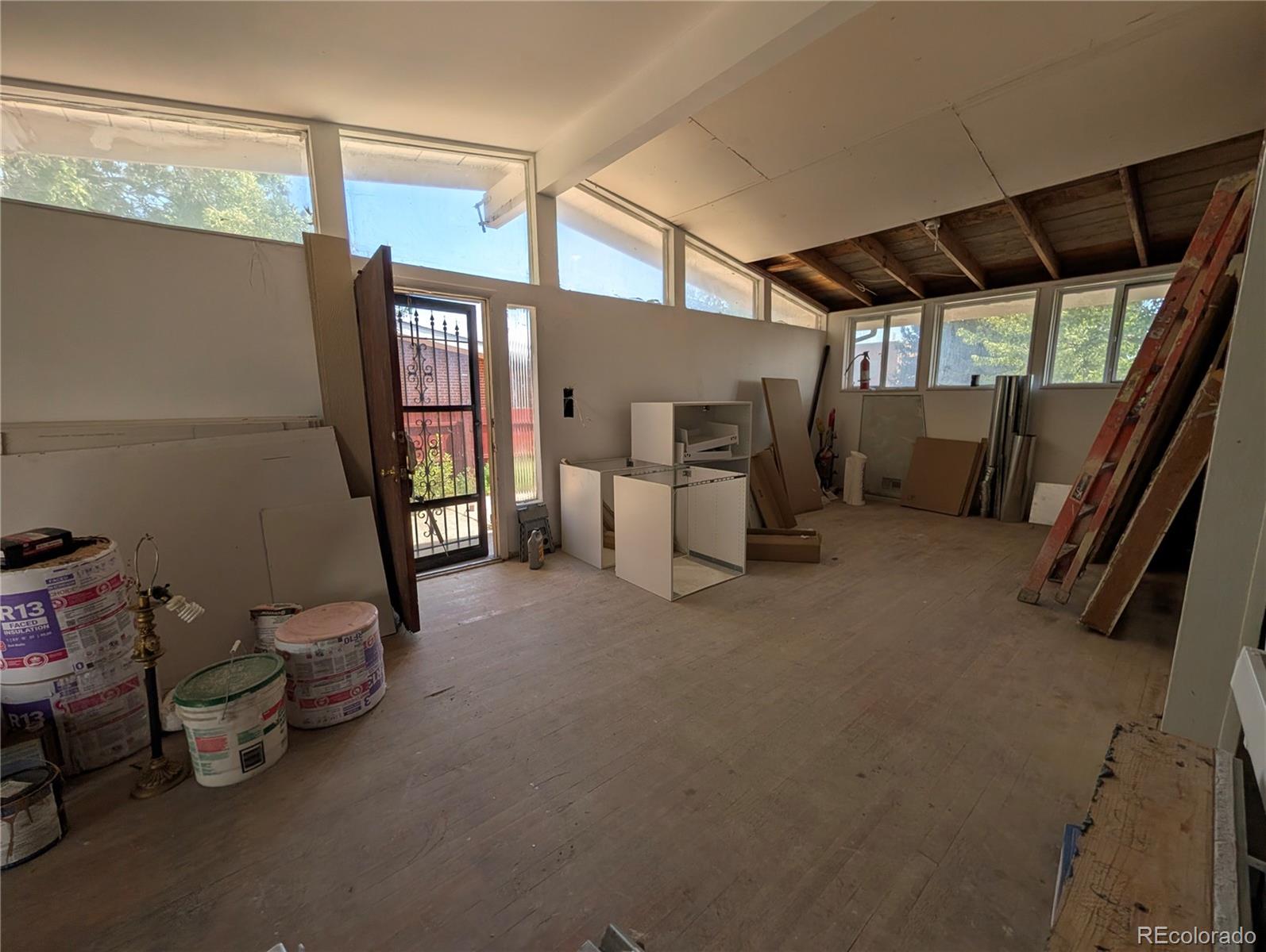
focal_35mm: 12
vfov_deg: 94.6
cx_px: 633
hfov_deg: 110.5
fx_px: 439
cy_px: 476
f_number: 1.7
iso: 64
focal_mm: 2.02
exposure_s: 1/643
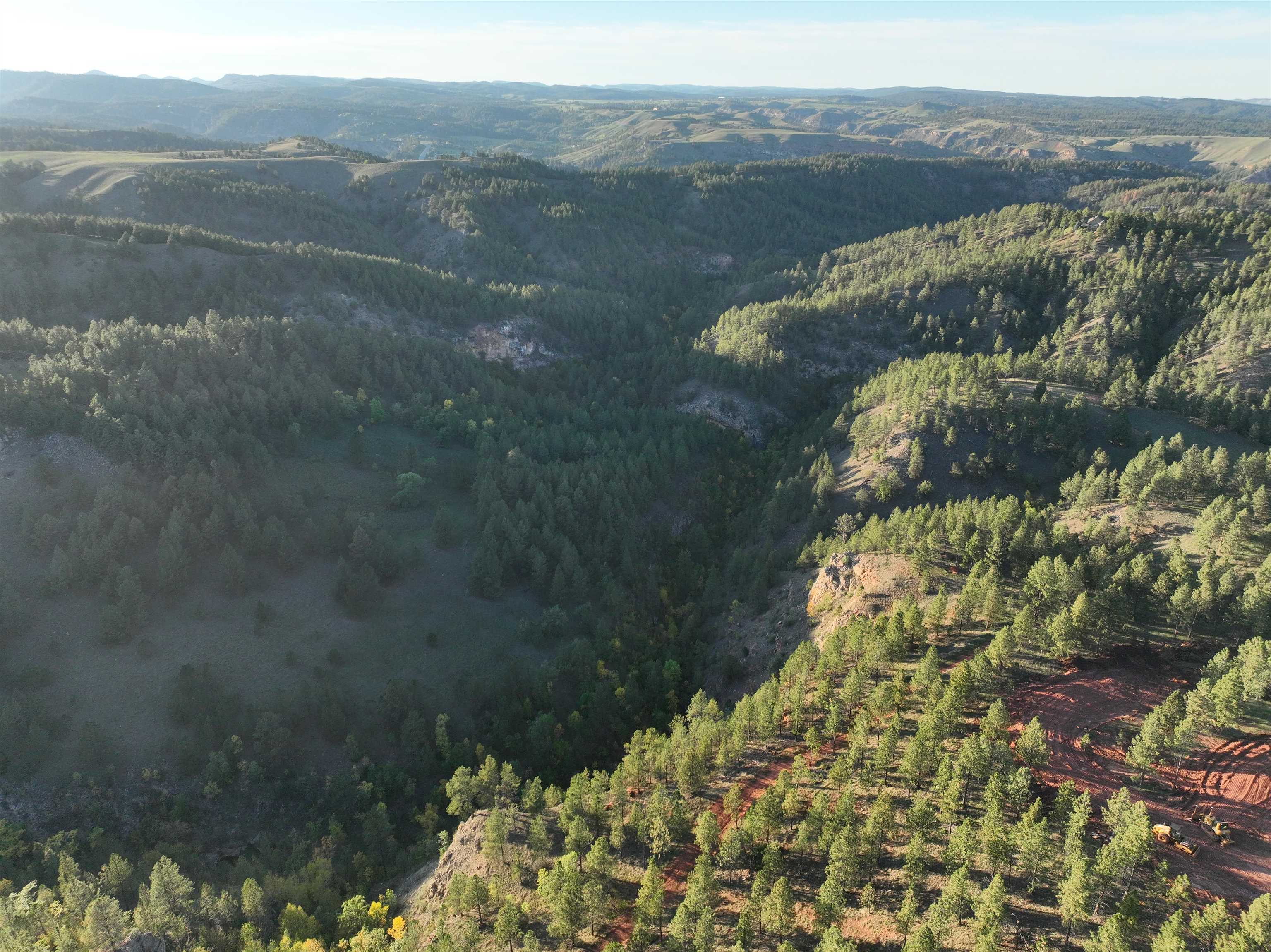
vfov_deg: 56.8
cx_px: 636
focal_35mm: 24
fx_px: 881
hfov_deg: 71.6
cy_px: 476
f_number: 2.8
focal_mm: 12.29
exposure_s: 1/1000
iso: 330
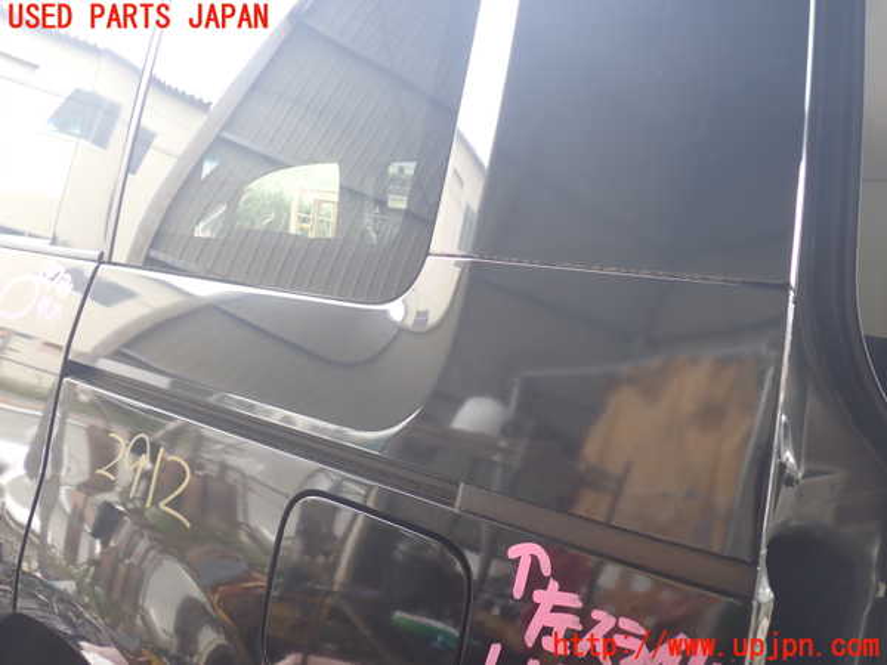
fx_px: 769
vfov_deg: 46.8
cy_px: 332
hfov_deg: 60.0
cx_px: 444
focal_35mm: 30
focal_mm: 5.4
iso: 100
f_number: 2.3
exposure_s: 1/60
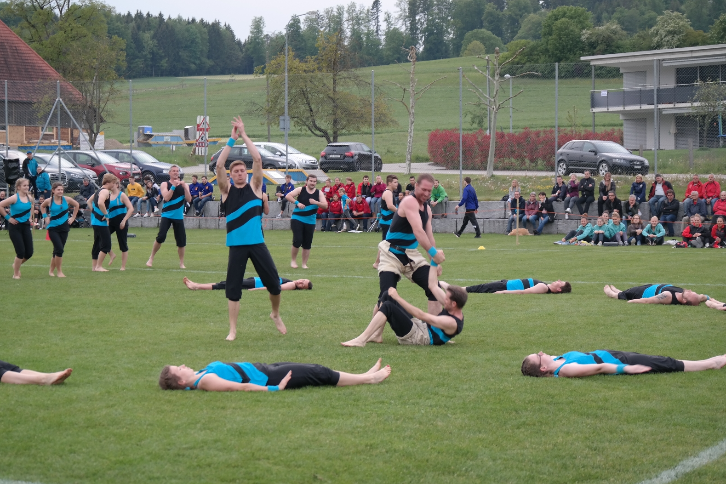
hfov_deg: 26.0
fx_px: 1573
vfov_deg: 17.5
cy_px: 240
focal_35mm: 78
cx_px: 359
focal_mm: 50
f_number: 4
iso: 200
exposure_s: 1/100
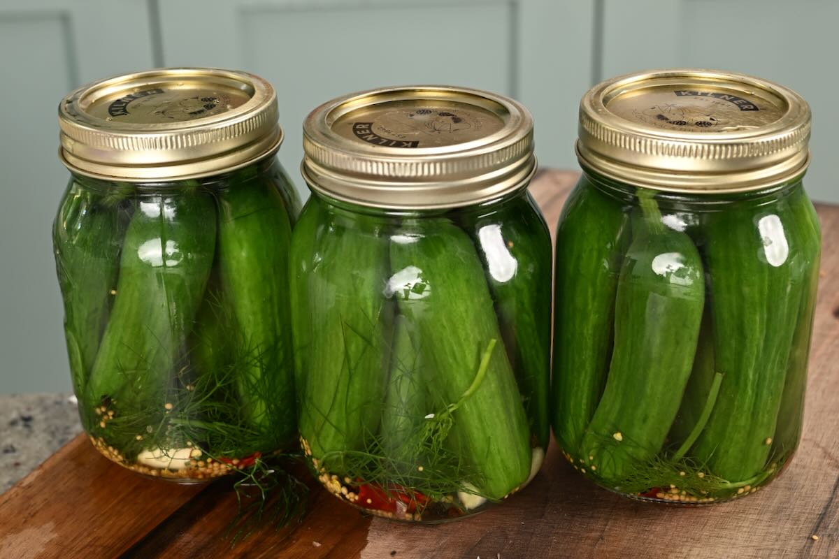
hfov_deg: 54.4
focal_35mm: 35
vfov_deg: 37.9
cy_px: 280
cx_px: 420
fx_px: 816
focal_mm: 35
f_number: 5.6
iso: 200
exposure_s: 1/47.9
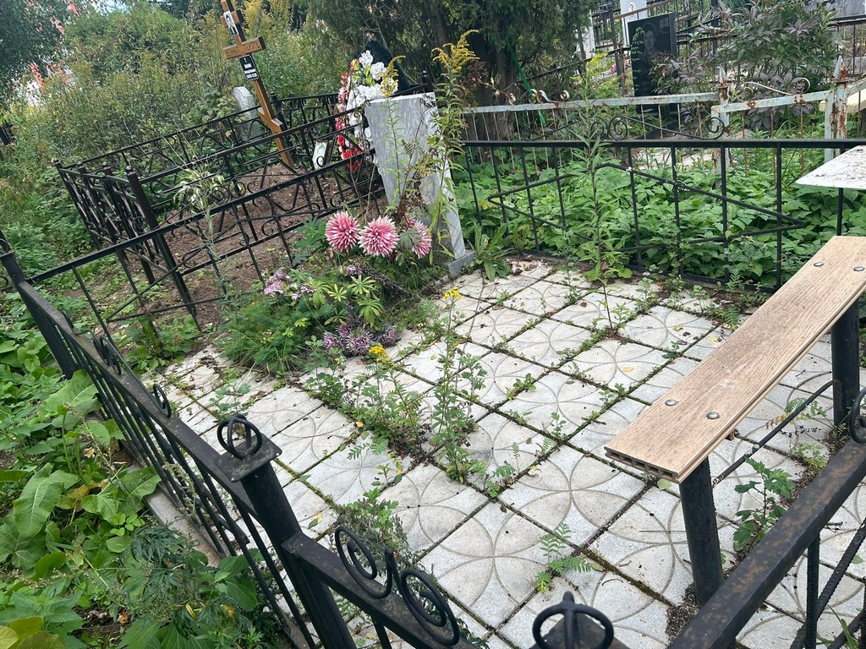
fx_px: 650
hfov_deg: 67.3
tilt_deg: -20.0
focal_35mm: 26
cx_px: 433
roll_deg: +16.9
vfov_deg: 53.1
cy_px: 324
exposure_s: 1/1058
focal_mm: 5.7
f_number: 1.5
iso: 50
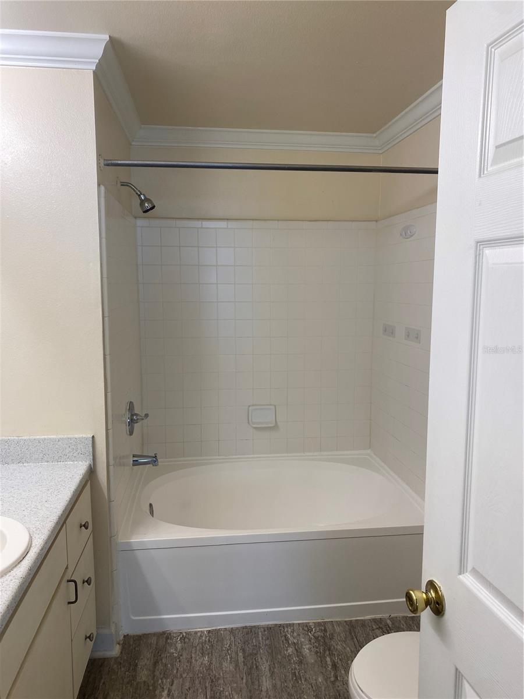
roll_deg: -0.8
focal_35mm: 26
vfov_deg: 67.3
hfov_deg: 53.1
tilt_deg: -5.0
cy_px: 350
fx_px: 525
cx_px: 262
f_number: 1.8
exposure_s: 1/120
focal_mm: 4.25
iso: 32
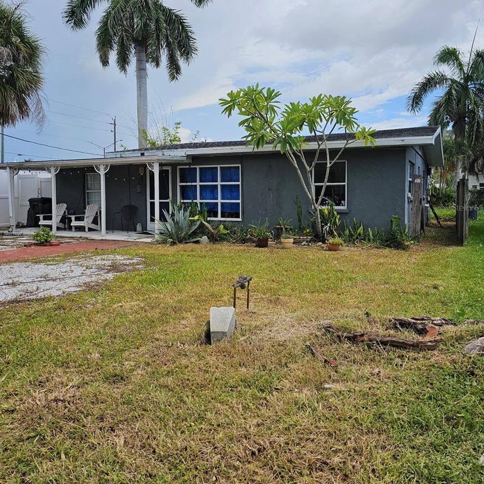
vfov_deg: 57.1
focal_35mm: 28
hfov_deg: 57.3
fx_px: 443
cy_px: 207
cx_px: 241
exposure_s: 1/2000
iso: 32
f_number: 1.7
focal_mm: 6.3
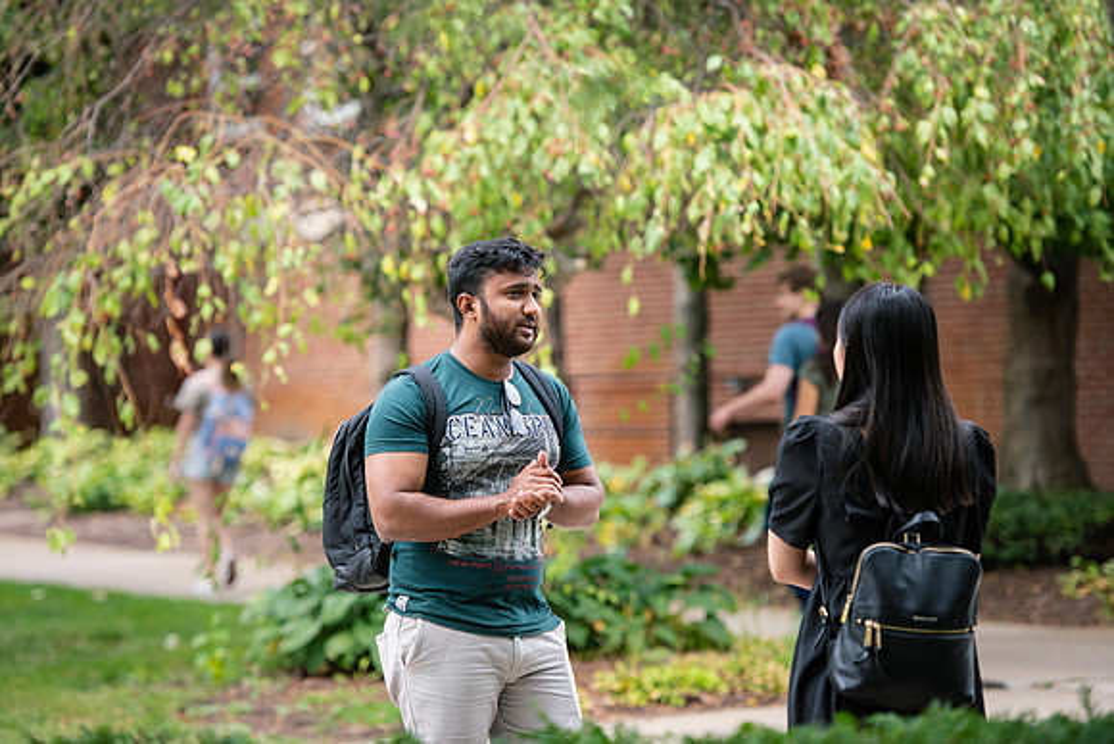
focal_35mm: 135
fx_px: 4178
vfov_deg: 10.2
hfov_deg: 15.2
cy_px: 372
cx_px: 557
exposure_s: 1/320
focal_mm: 135
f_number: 3.2
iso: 320
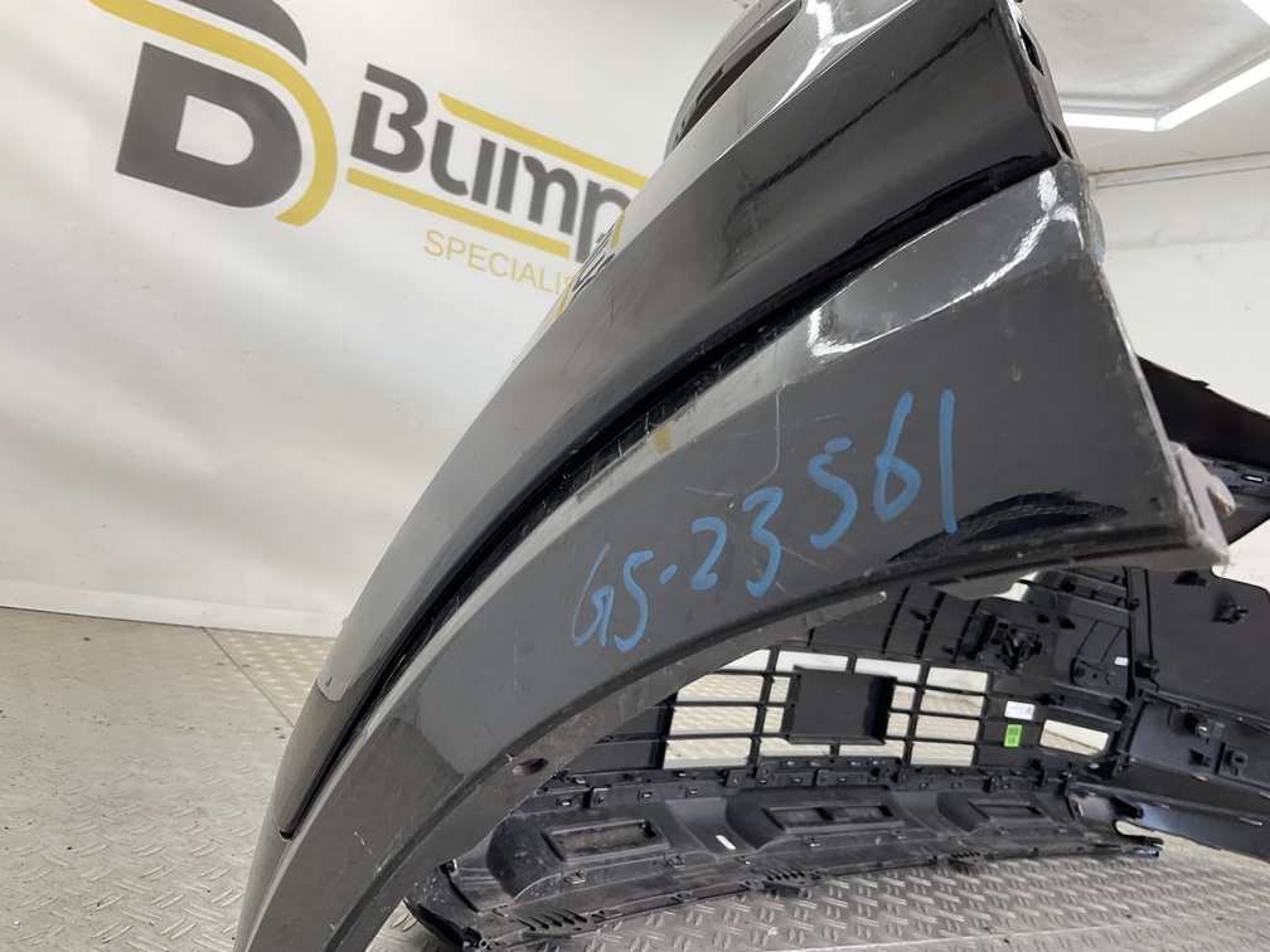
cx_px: 635
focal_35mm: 29
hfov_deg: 61.7
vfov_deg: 48.2
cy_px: 476
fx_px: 1064
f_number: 1.8
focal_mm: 3
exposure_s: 1/100
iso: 20
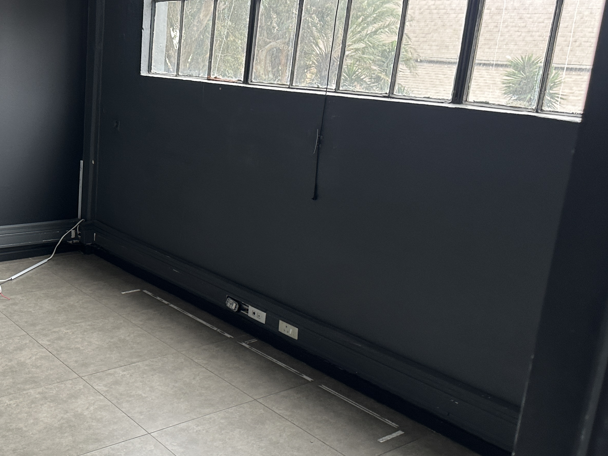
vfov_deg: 35.1
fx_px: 720
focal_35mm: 41
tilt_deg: -13.8
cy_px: 241
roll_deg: -1.5
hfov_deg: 44.2
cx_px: 147
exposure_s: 1/50
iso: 125
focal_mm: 6.86
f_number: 1.78
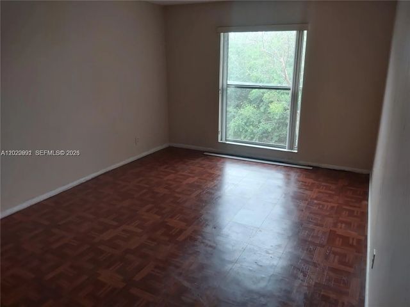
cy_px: 154
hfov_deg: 67.3
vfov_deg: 53.1
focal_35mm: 26
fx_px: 308
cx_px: 205
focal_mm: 3.92
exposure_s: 1/120
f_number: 1.7
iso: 64
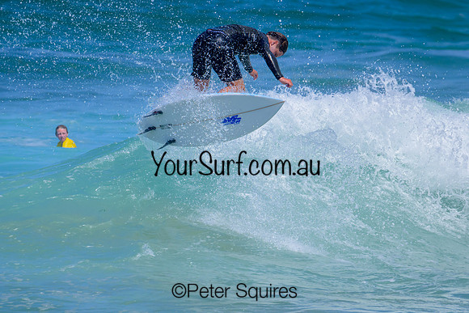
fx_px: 9570
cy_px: 207
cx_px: 258
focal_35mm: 734
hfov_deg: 2.8
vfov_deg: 1.9
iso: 640
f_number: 11
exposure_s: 1/2000
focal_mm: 540
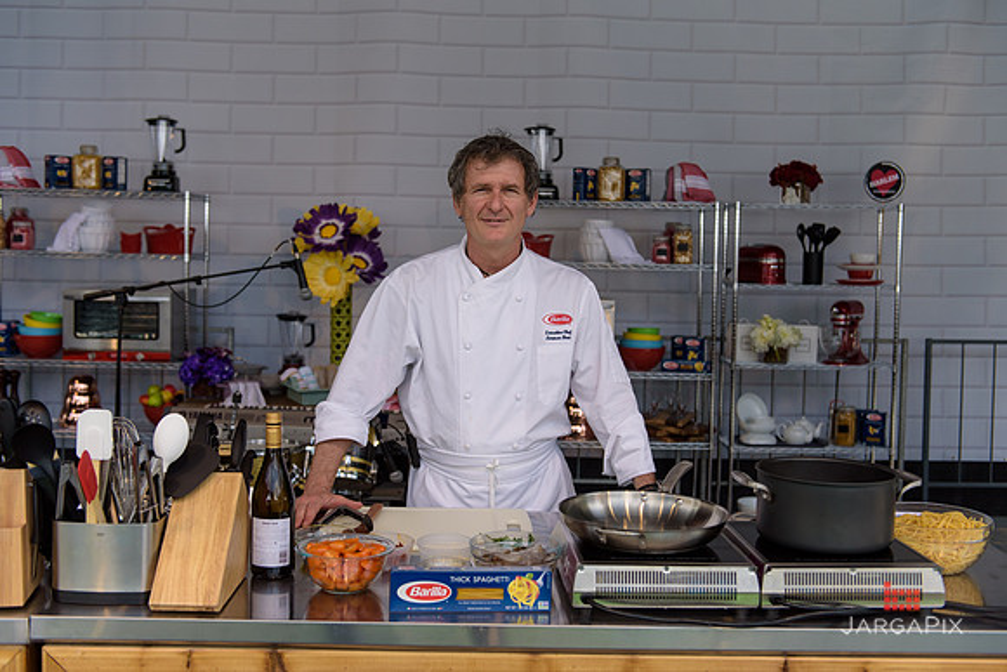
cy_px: 336
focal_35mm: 42
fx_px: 1175
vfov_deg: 31.9
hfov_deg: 46.4
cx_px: 504
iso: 250
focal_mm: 42
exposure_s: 1/2500
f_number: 3.2
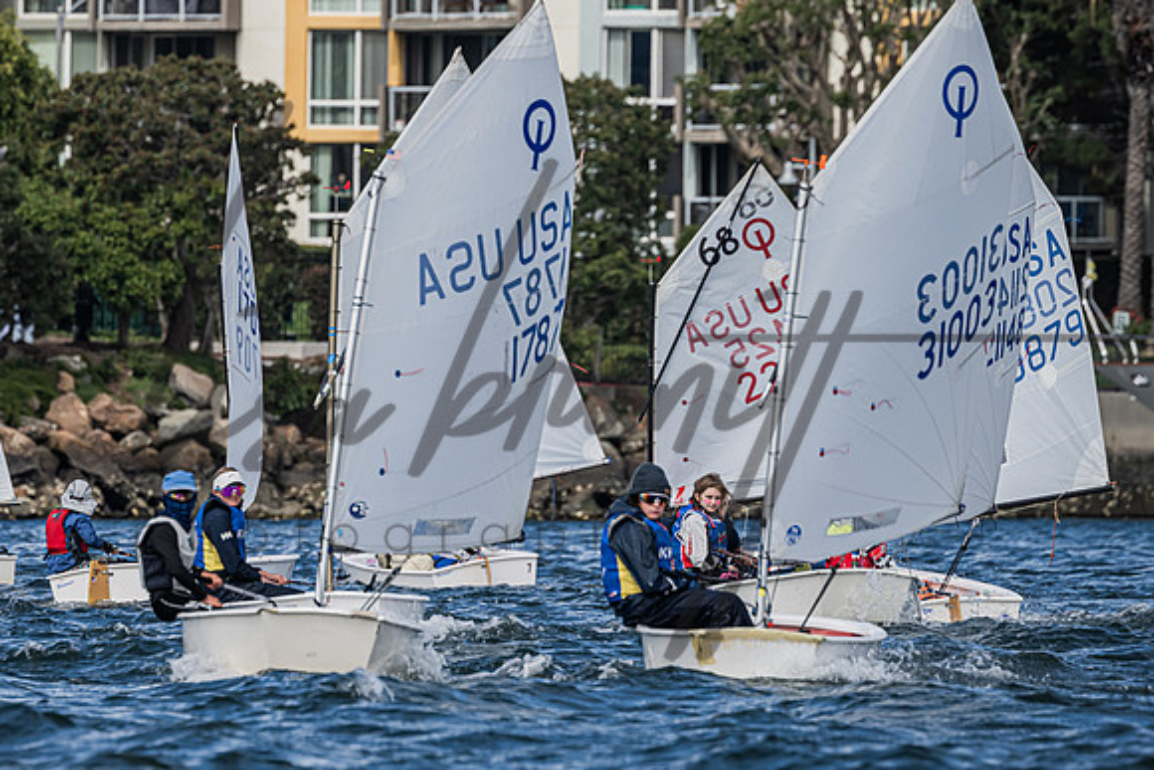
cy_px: 309
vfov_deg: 2.5
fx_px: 17684
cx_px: 370
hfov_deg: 3.7
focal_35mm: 552
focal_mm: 400
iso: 320
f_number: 8
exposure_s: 1/1000
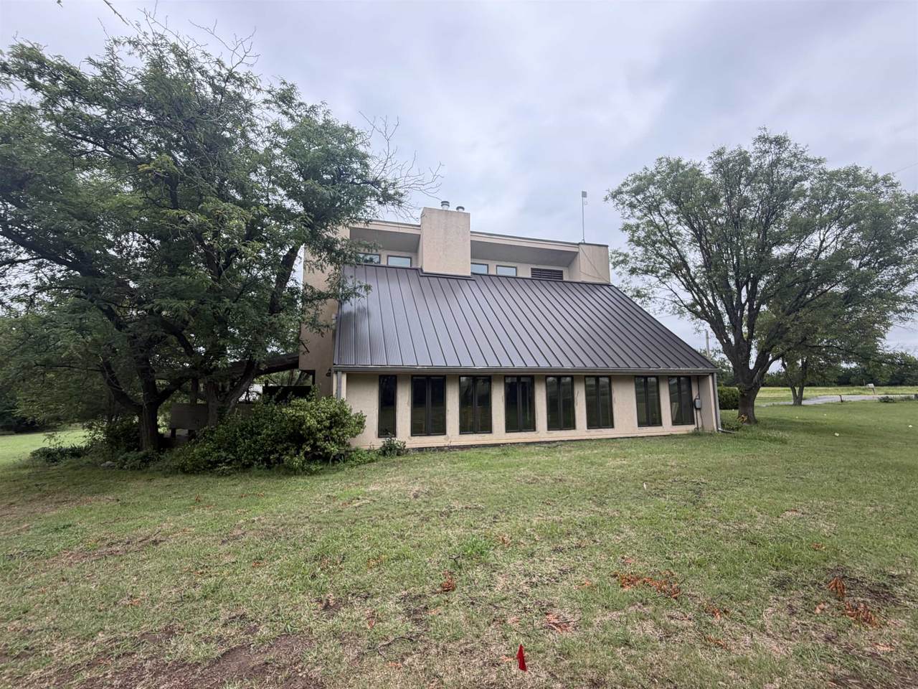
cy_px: 344
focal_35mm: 14
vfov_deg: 85.7
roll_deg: +0.3
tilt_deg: +7.2
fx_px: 371
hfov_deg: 102.1
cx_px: 459
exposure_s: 1/229
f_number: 2.2
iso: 40
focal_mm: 2.22
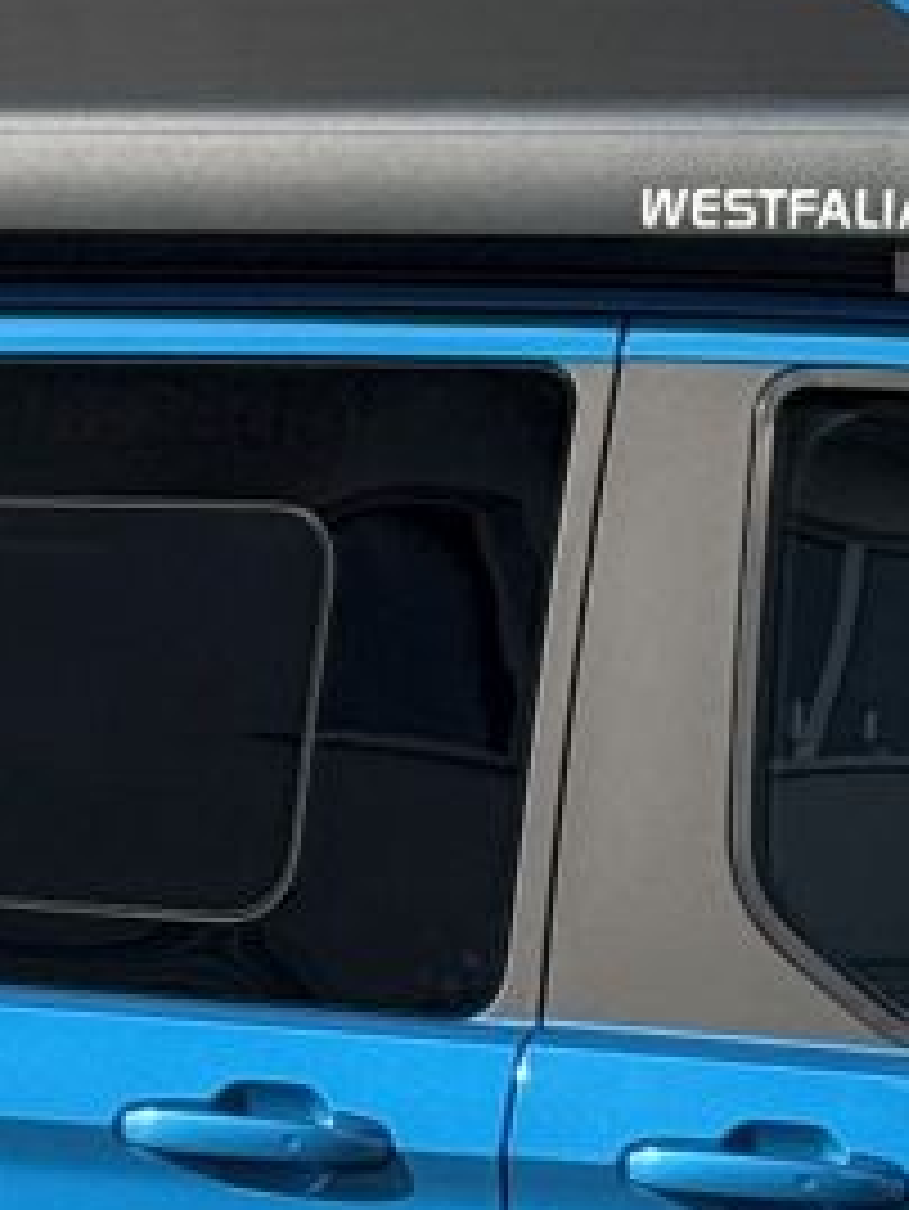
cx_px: 814
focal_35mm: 294
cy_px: 639
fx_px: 10286
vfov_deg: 6.7
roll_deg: +1.0
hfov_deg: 5.1
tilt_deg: +0.6
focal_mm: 6.76
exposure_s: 1/2208
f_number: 1.78
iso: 80
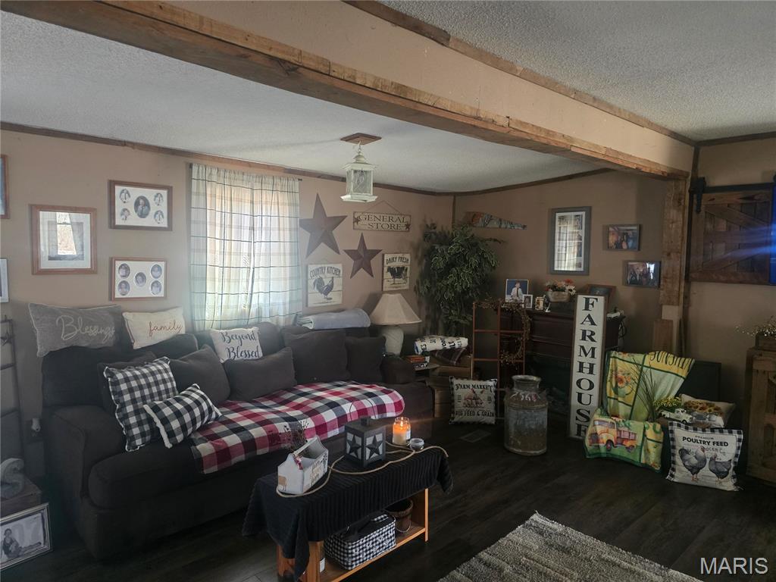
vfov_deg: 58.9
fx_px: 516
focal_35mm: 23
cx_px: 388
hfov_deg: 73.9
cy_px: 291
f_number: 1.7
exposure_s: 1/60
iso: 800
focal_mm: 6.3
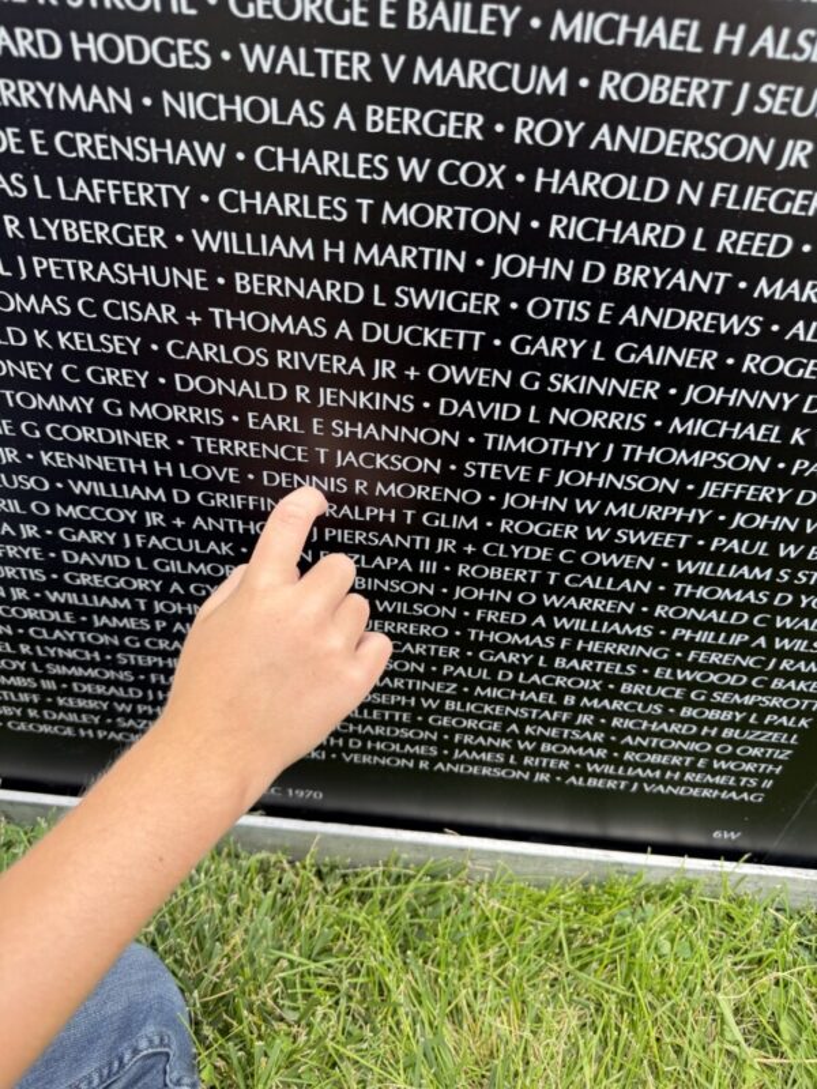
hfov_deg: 56.8
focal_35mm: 24
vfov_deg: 71.6
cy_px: 544
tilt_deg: -40.1
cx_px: 408
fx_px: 755
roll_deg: -4.5
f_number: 1.78
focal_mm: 6.76
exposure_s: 1/121
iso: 80
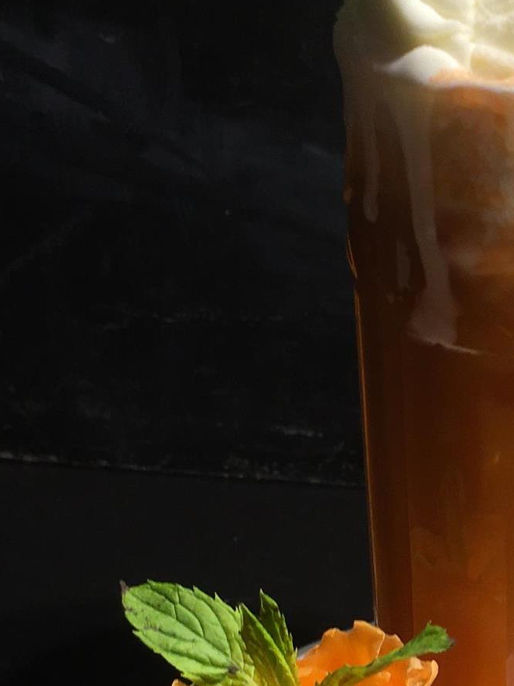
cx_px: 638
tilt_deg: -25.4
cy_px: 516
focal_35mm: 85
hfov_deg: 16.5
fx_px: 1683
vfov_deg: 22.8
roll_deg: -2.2
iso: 25
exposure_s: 1/50
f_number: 2.2
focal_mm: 4.15
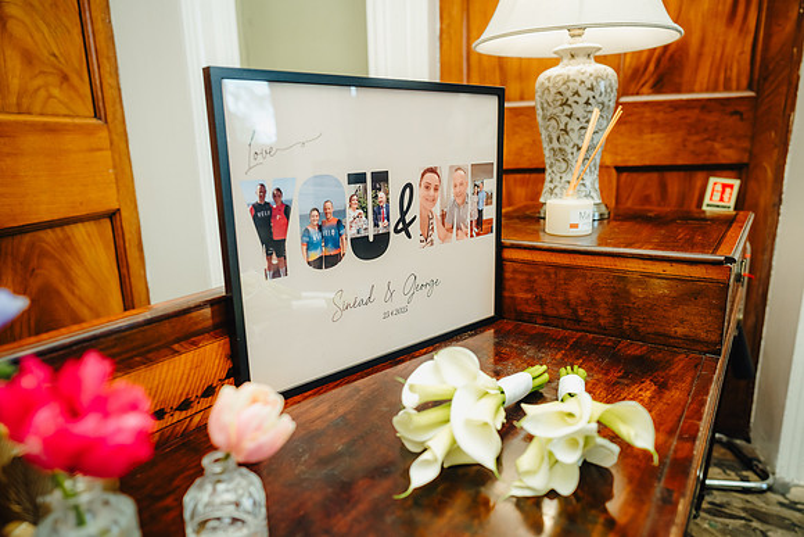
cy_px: 268
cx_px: 402
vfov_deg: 53.2
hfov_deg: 73.7
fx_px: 536
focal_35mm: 24
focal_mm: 24
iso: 500
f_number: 2.5
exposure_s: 1/200
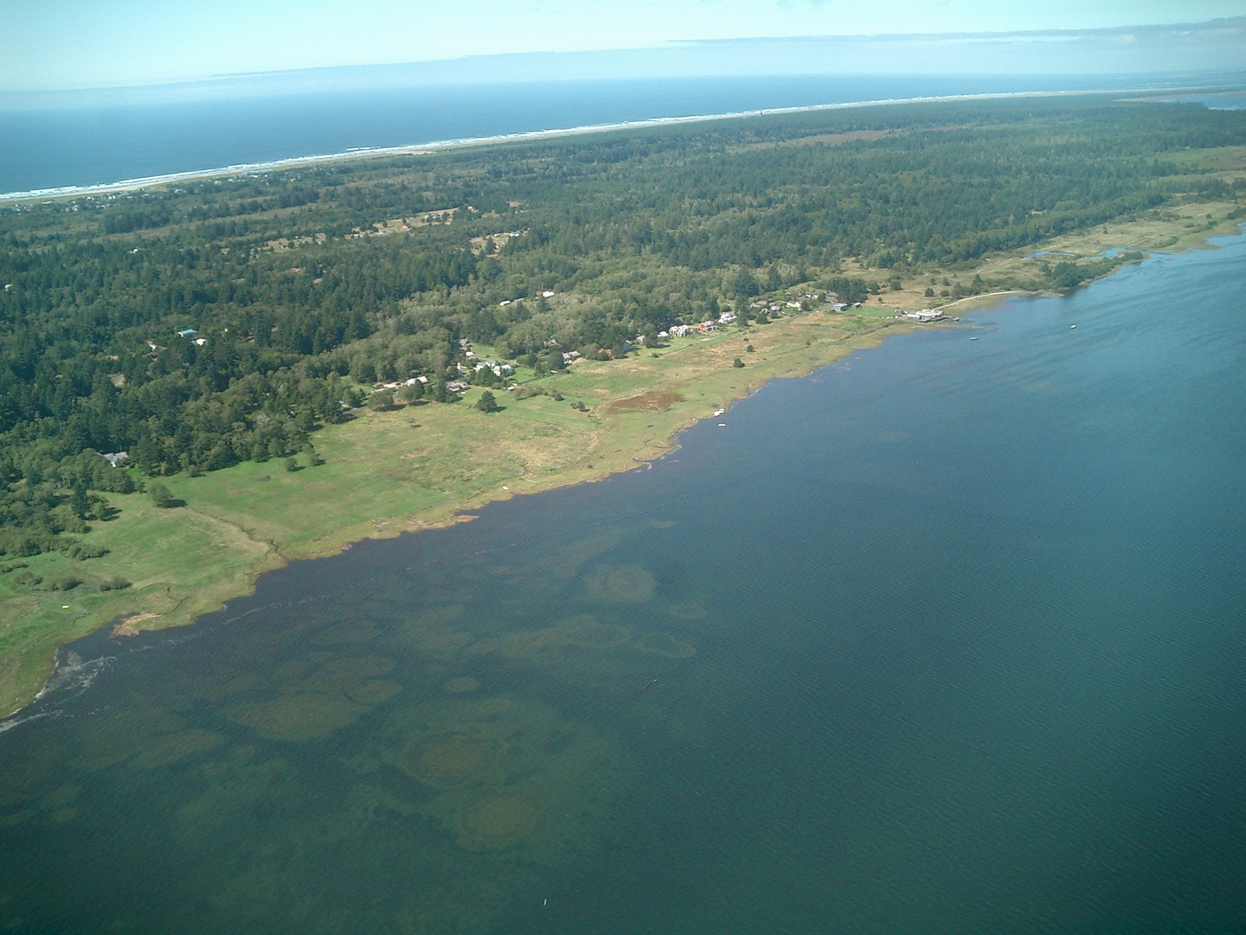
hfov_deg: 52.6
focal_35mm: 35
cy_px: 468
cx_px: 623
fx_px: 1260
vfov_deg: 40.7
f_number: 4.2
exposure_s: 1/500
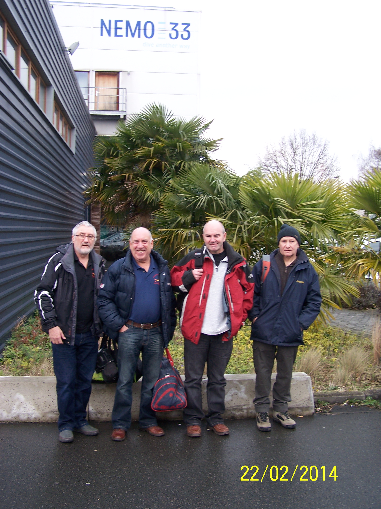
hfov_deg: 37.7
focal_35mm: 38
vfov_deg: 49.0
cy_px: 254
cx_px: 190
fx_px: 558
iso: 80
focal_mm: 6.3
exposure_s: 1/60
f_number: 2.8
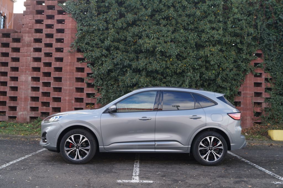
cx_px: 142
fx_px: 236
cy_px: 94
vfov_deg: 43.5
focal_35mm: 30
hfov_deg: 62.0
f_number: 4.5
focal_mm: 20
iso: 100
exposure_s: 1/80
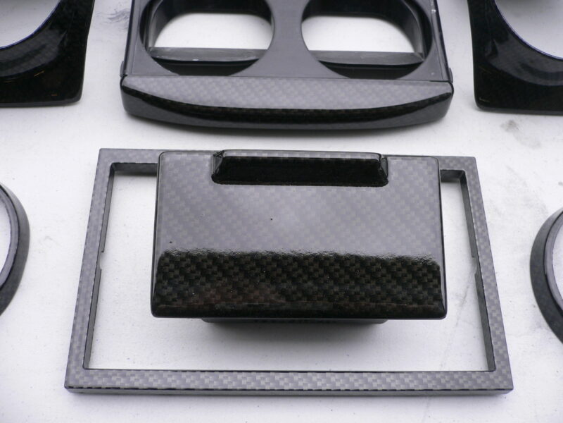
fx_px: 569
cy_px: 212
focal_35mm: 35
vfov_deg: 40.7
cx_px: 282
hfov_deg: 52.6
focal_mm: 5.8
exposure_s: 1/160
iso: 80
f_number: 2.8
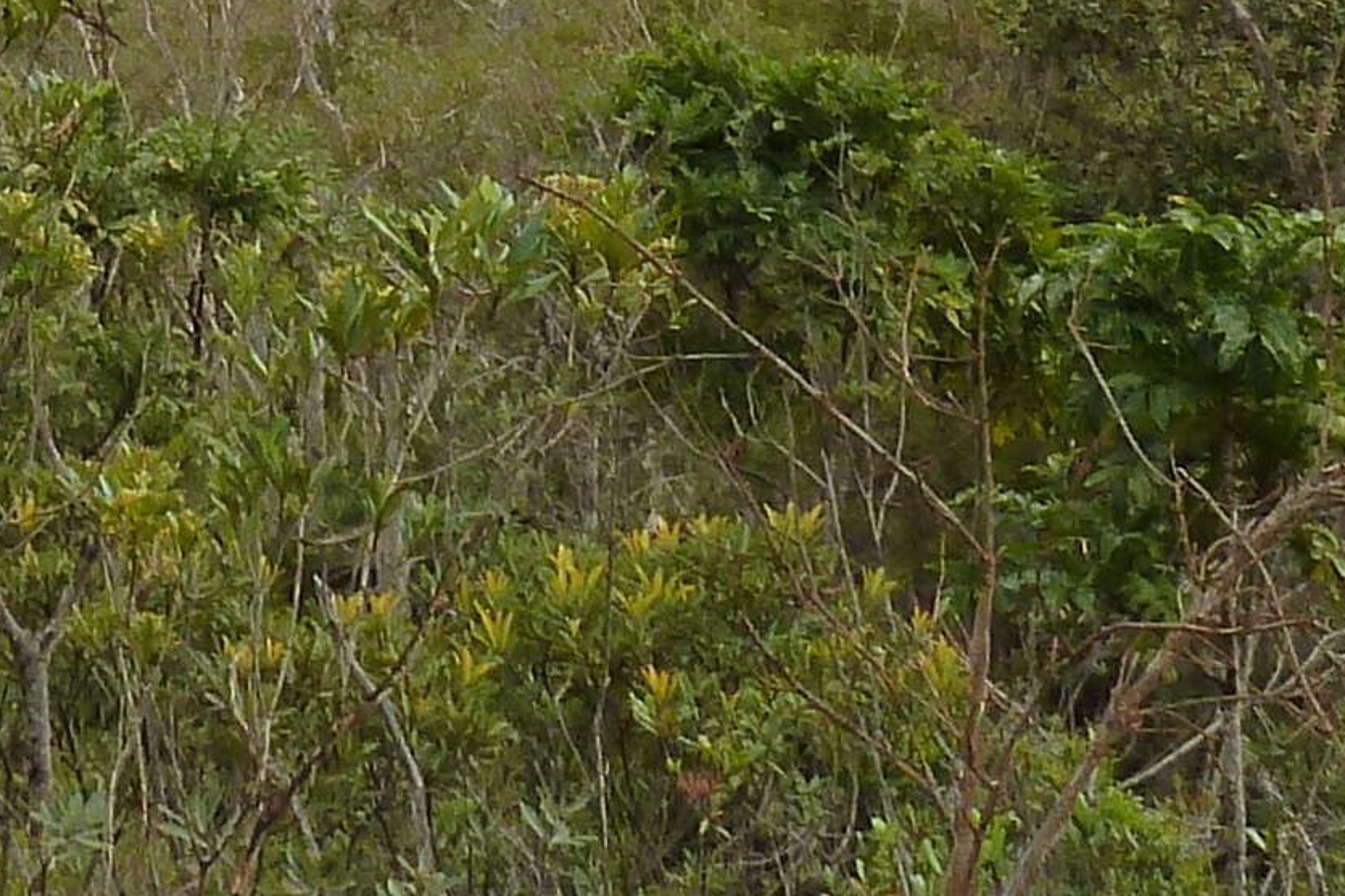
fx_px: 12473
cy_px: -1315
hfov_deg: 6.1
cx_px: -1041
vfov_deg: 4.0
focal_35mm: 334
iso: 125
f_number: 4.1
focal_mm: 11
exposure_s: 1/400
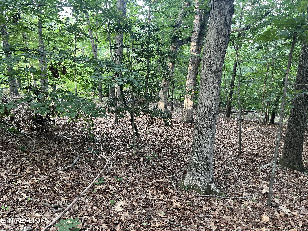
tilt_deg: -13.9
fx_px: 231
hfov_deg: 67.3
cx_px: 154
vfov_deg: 53.1
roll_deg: +1.7
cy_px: 116
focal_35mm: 26
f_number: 1.6
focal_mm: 5.1
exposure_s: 1/60
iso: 200
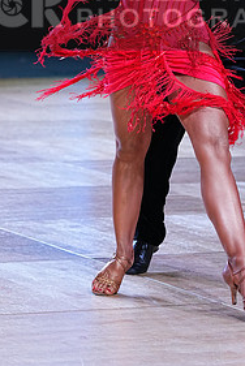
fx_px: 2627
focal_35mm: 258
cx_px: 156
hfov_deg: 5.3
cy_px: 8
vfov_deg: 7.9
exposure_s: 1/500
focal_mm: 125
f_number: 4
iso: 1600
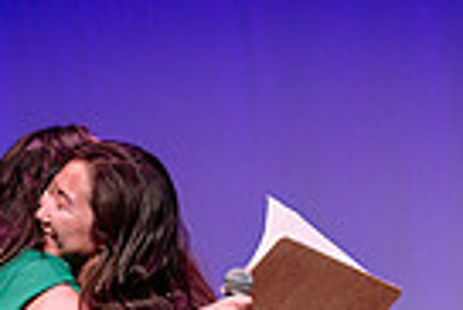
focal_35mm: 684
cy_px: 496
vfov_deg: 2.0
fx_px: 8806
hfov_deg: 3.0
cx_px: 82
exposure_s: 1/250
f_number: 4
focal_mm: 160
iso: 1000
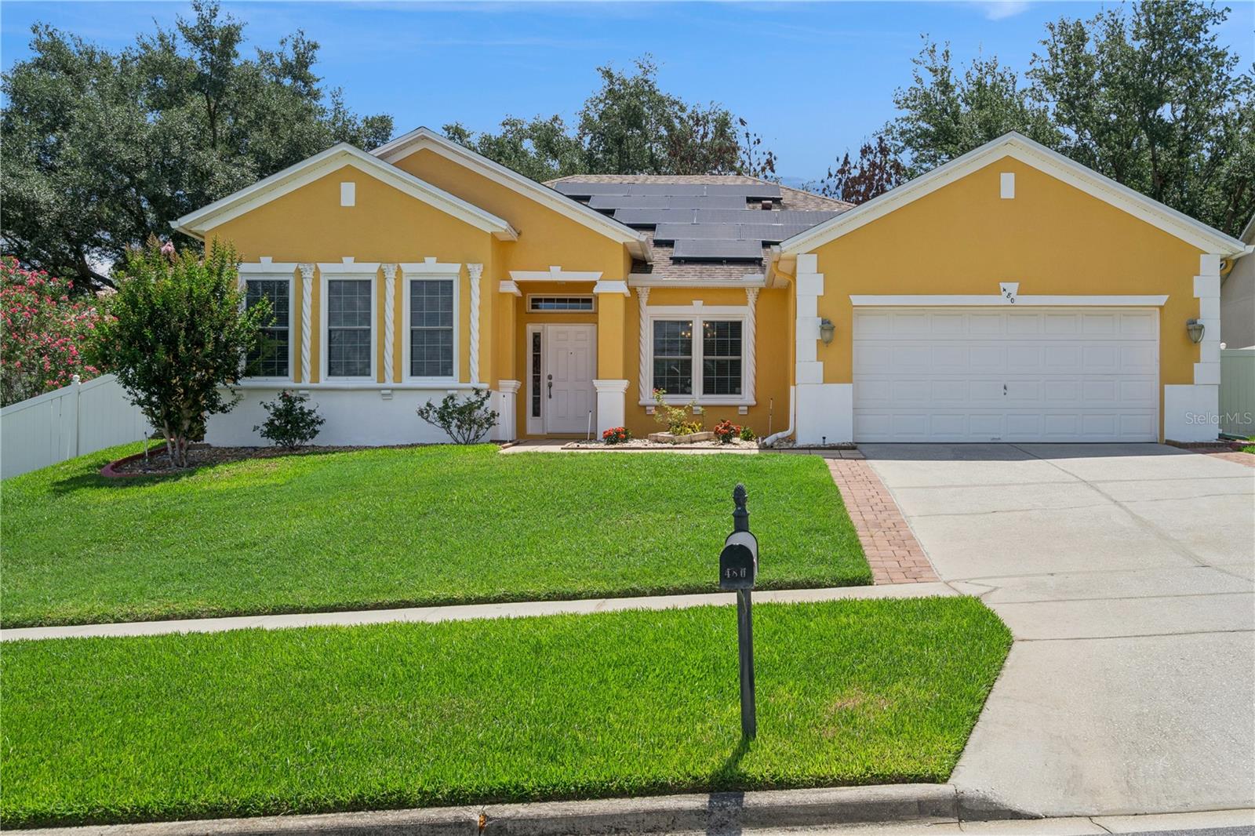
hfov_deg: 55.8
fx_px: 1185
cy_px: 418
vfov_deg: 38.9
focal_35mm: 34
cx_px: 628
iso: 400
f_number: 9
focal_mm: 34
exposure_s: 1/640
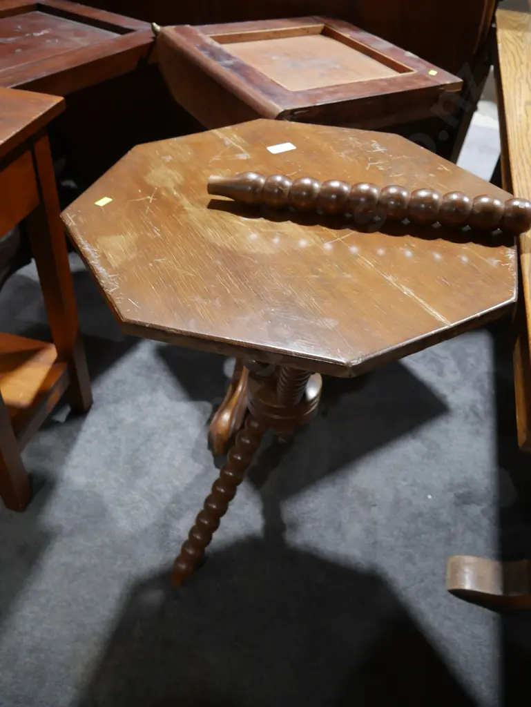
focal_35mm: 28
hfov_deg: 49.8
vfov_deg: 63.4
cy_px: 354
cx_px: 266
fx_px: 572
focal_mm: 14
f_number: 3.5
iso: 800
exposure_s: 1/60
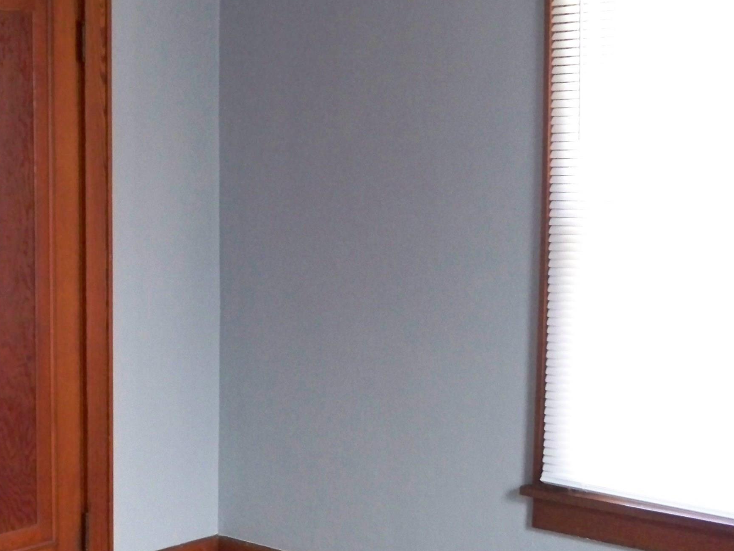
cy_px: 299
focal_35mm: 62
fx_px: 1315
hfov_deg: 30.4
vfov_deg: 23.6
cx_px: 136
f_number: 3.1
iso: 640
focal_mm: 6.3
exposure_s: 1/60
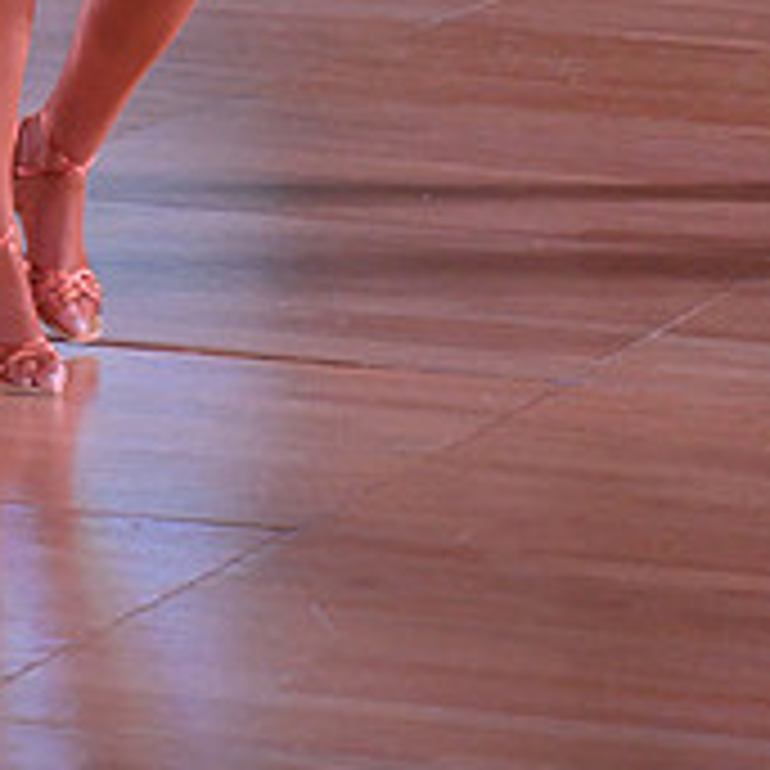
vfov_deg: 5.0
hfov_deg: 5.1
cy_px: -446
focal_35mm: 345
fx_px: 8682
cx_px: -92
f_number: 5
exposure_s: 1/400
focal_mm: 120
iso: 3200
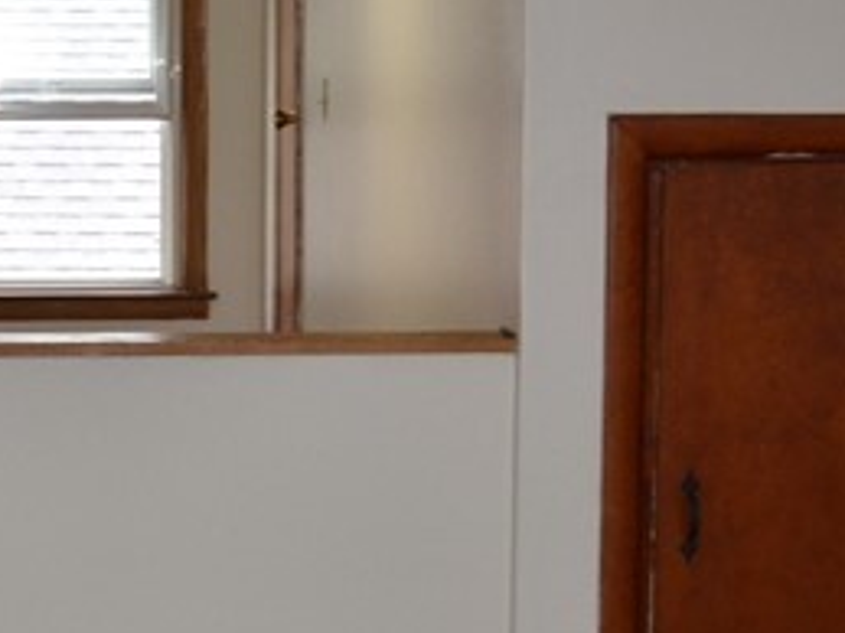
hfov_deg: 16.2
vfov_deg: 12.2
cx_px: 188
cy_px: 419
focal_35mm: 121
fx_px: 2952
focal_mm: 20
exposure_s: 1/60
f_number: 5.6
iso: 800
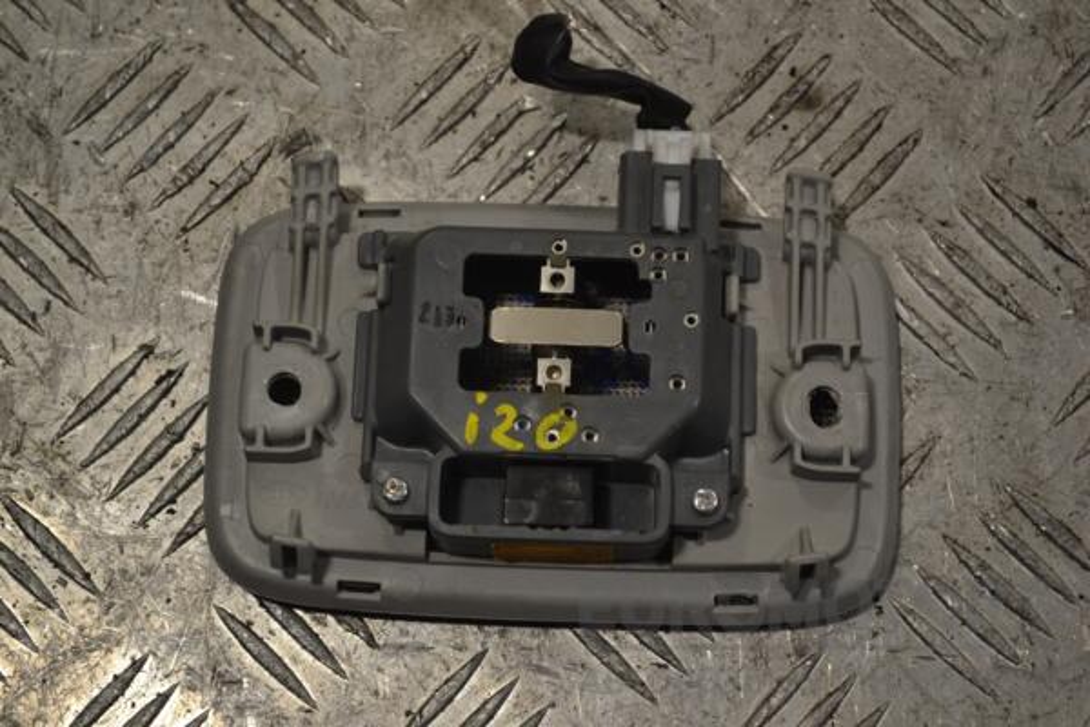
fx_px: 2498
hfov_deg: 24.6
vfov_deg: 16.6
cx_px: 545
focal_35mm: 82
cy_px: 364
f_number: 5.6
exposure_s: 1/125
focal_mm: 55
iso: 250
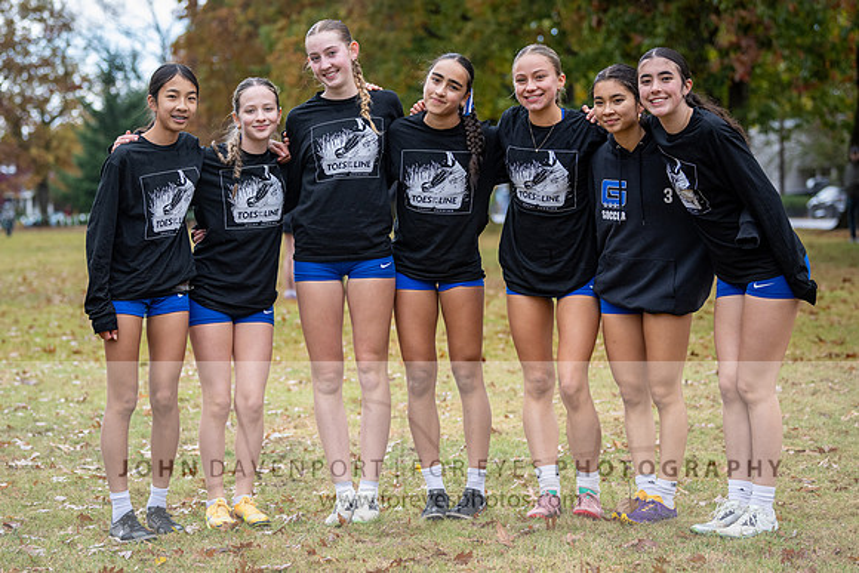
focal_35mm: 99
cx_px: 424
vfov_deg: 13.8
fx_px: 2362
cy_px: 286
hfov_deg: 20.6
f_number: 2.8
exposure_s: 1/1000
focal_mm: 75
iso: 560
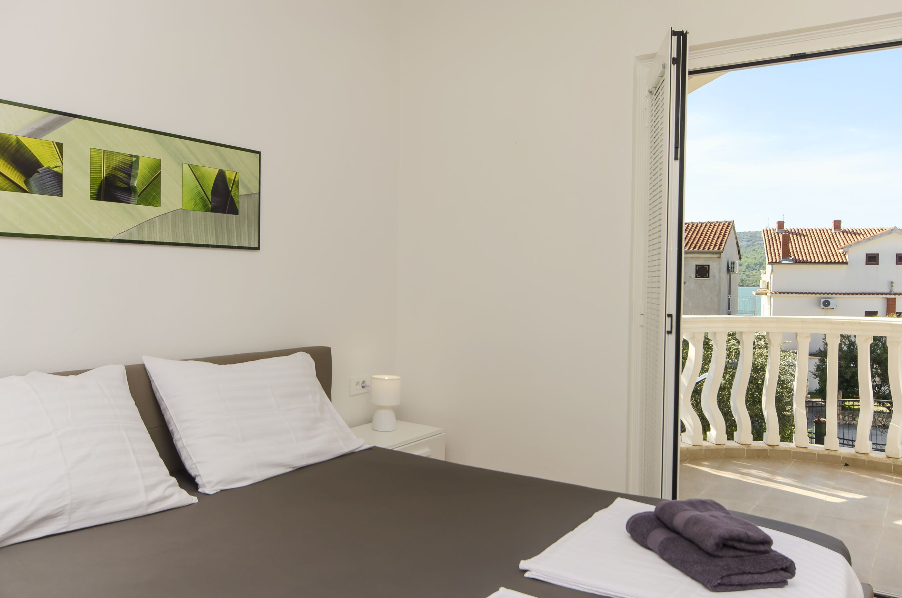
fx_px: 750
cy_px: 299
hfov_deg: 62.0
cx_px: 451
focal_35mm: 30
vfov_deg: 43.4
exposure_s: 1/160
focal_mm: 20
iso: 100
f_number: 8
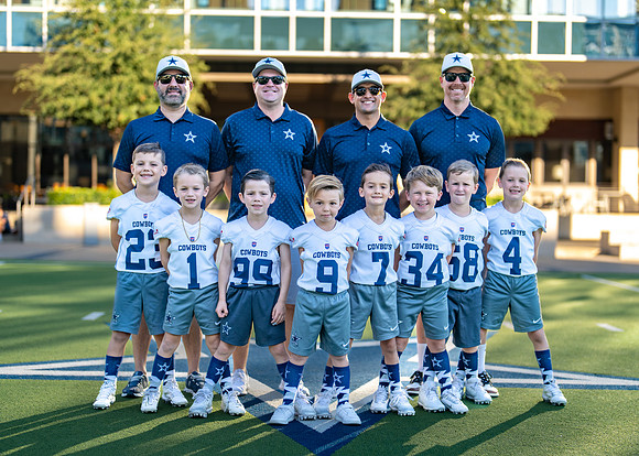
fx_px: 1176
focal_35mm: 65
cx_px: 350
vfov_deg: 21.9
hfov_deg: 30.4
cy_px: 264
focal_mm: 50
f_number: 1.2
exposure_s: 1/2000
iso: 100
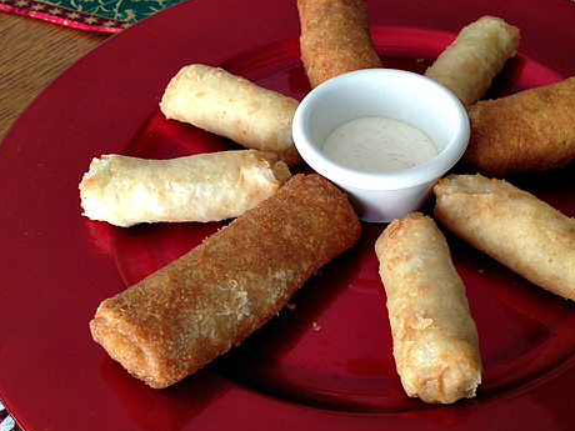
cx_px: 372
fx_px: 714
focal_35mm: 43
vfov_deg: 33.6
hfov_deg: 43.4
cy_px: 220
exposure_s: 1/20
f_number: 2.4
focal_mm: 4.12
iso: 64
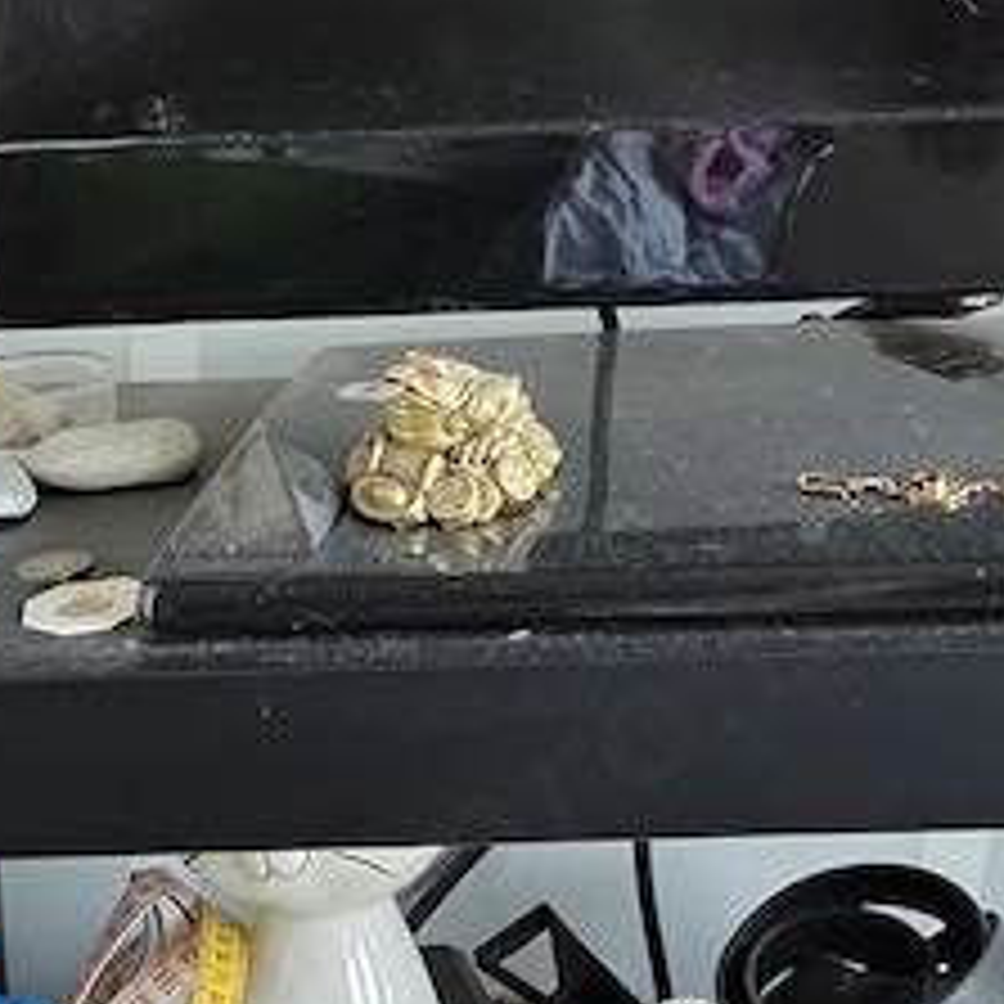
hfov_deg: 18.5
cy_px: -198
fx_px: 2986
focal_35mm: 91
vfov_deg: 18.1
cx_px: 1031
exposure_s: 1/100
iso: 500
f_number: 1.8
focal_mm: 5.4
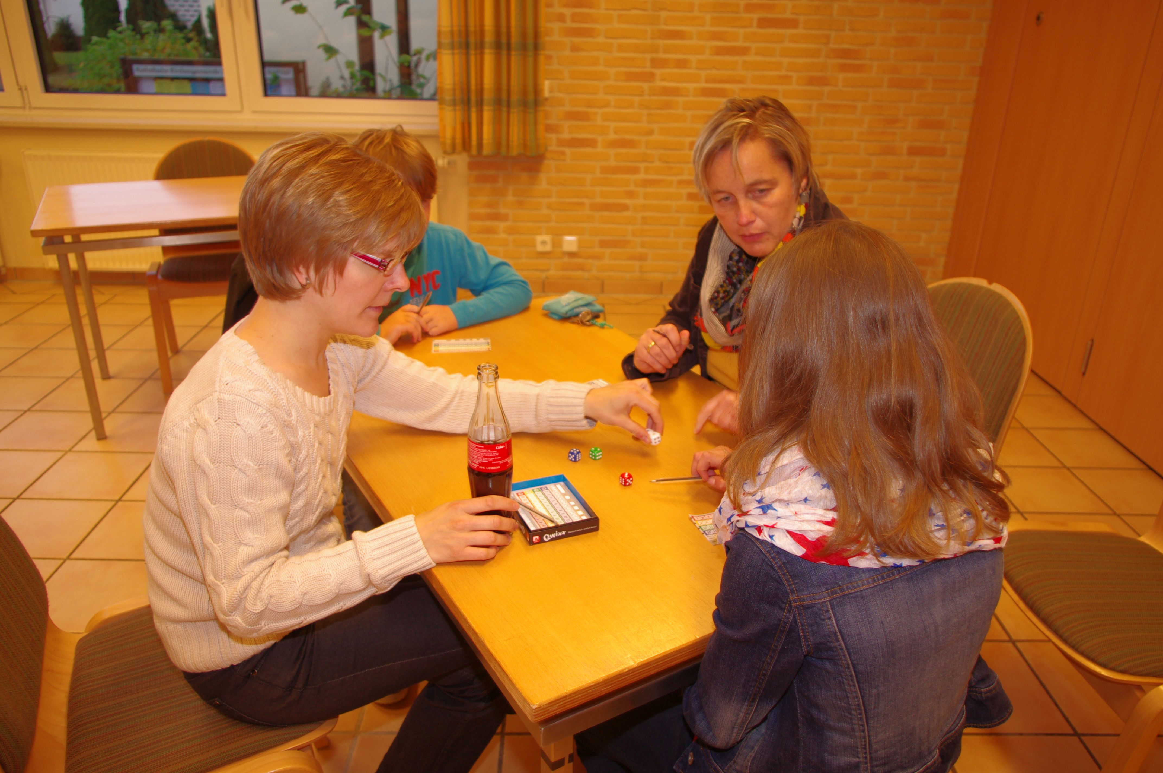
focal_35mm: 27
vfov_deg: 47.8
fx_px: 871
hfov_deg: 67.4
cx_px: 582
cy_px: 386
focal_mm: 18
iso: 200
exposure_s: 1/40
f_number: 3.5
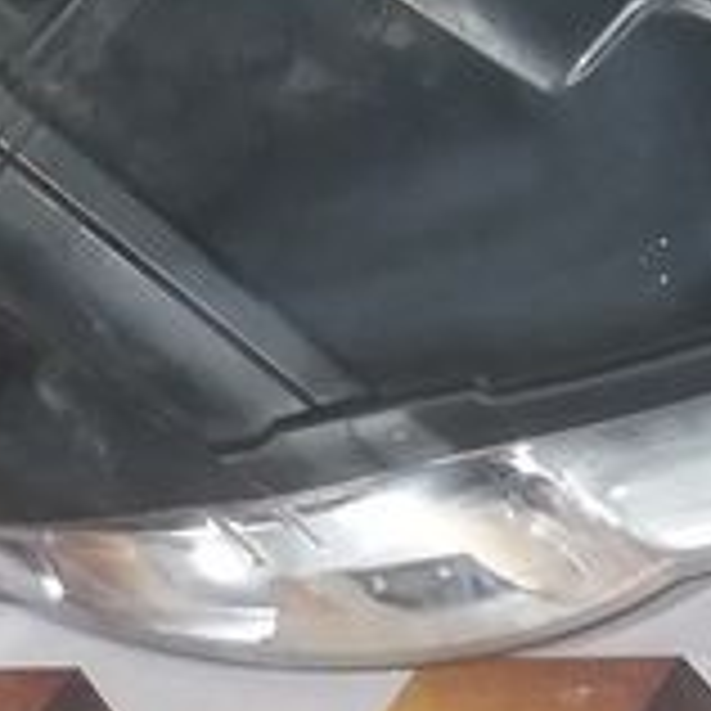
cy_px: 261
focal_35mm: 157
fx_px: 3648
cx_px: 189
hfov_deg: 11.1
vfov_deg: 11.1
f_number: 1.9
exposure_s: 1/17
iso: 160
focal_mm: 3.7
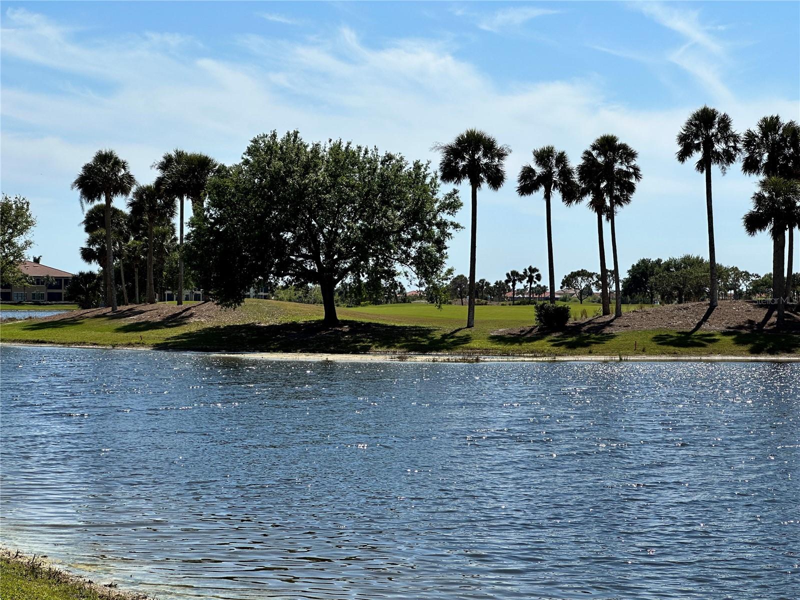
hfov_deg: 25.3
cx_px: 400
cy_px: 300
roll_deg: -0.6
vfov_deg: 19.1
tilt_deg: +0.3
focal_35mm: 77
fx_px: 1780
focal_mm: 9
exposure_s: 1/1357
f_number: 2.8
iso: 32
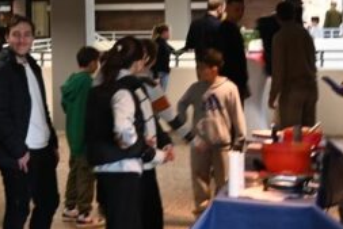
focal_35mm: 97
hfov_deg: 20.0
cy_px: 67
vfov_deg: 14.1
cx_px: -43
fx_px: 925
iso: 450
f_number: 3.5
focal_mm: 16
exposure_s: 1/25
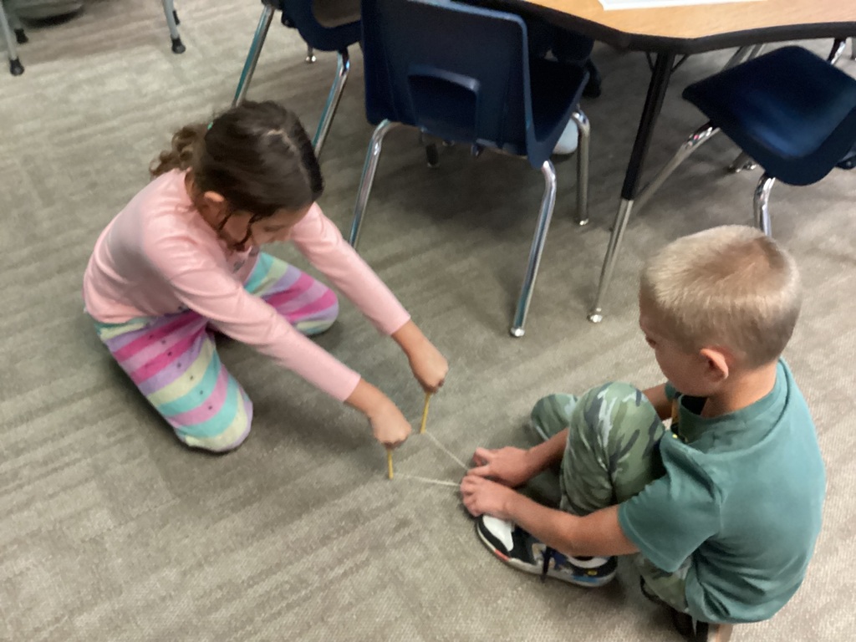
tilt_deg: -49.4
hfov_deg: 58.4
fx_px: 767
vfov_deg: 45.4
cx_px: 428
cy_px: 321
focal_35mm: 31
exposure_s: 1/25
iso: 640
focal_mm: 3.3
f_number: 2.4
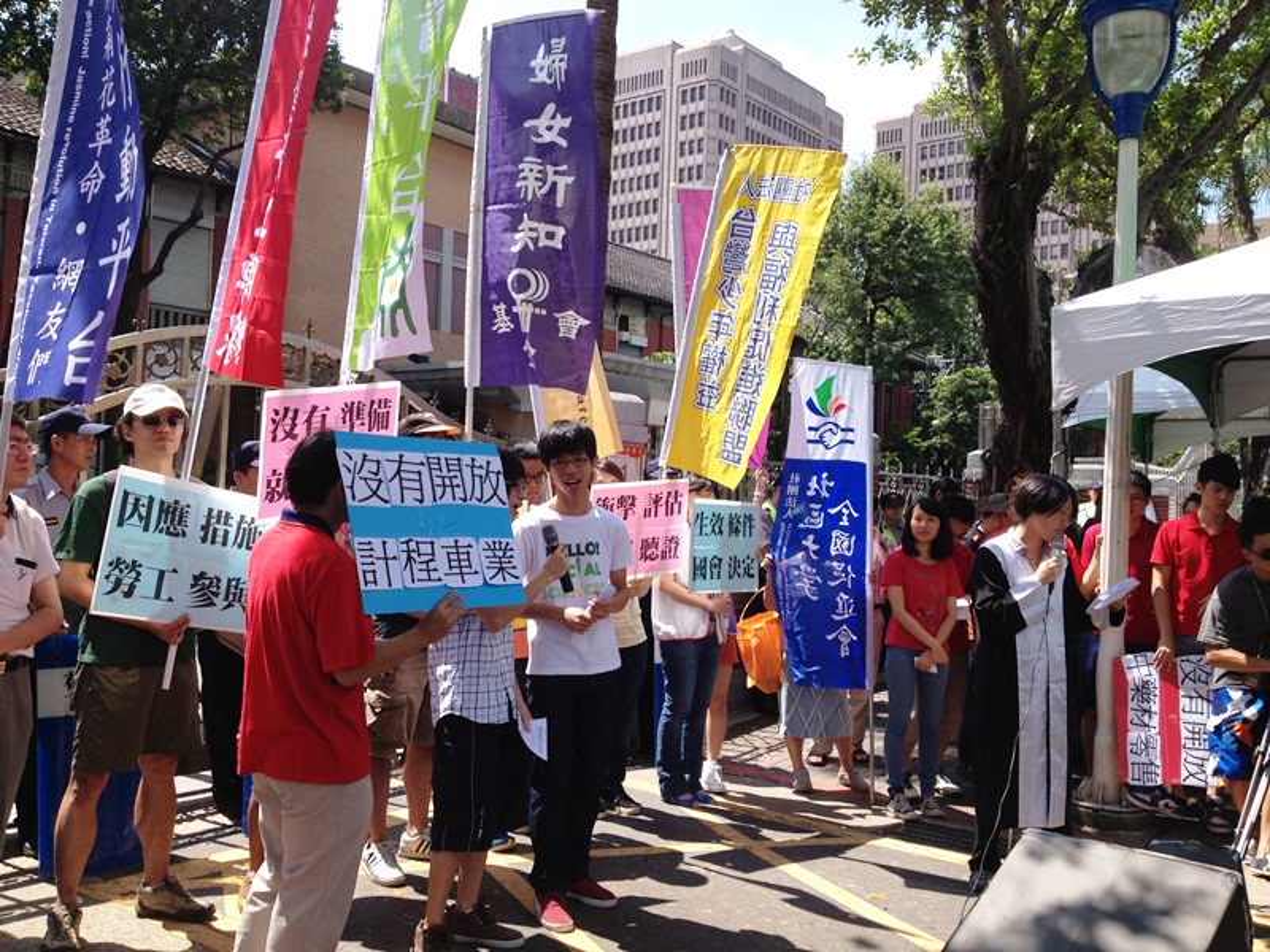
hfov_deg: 52.6
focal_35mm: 35
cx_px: 635
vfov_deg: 40.7
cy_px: 476
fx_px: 1284
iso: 50
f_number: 2.4
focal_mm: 4.28
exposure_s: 1/778
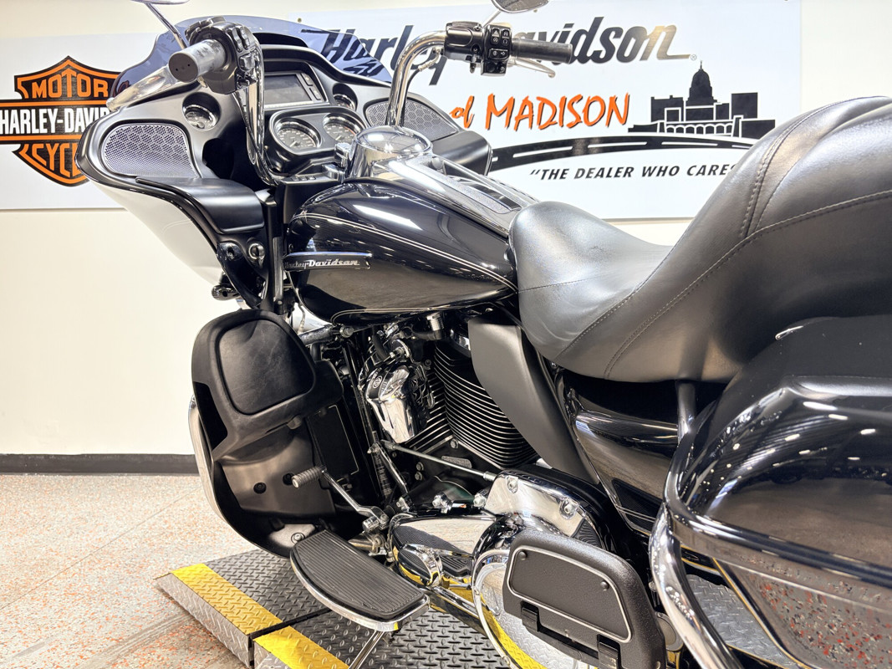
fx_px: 670
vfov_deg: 53.1
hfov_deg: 67.3
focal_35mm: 26
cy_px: 334
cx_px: 446
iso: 100
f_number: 1.6
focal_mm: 5.96
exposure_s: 1/120
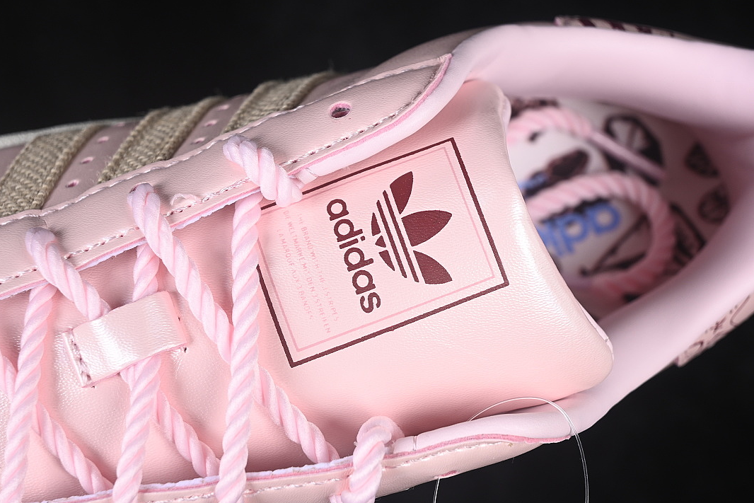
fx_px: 1592
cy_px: 252
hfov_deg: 26.6
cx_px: 373
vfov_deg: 18.0
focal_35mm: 76
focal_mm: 50
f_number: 7.1
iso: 160
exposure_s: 1/80
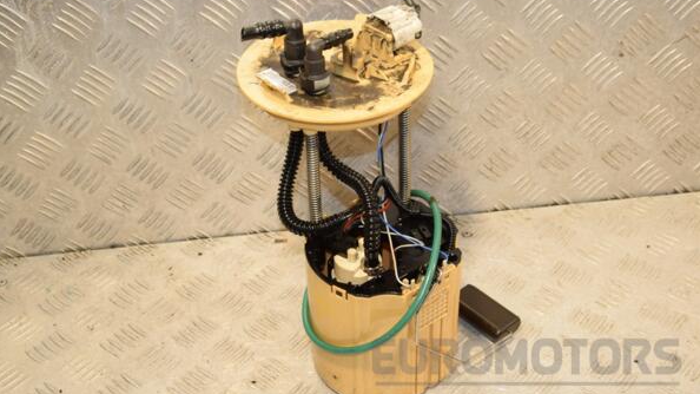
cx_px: 350
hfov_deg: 38.5
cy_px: 199
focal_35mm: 54
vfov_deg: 22.2
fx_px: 1002
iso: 800
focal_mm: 34
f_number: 8
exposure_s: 1/200
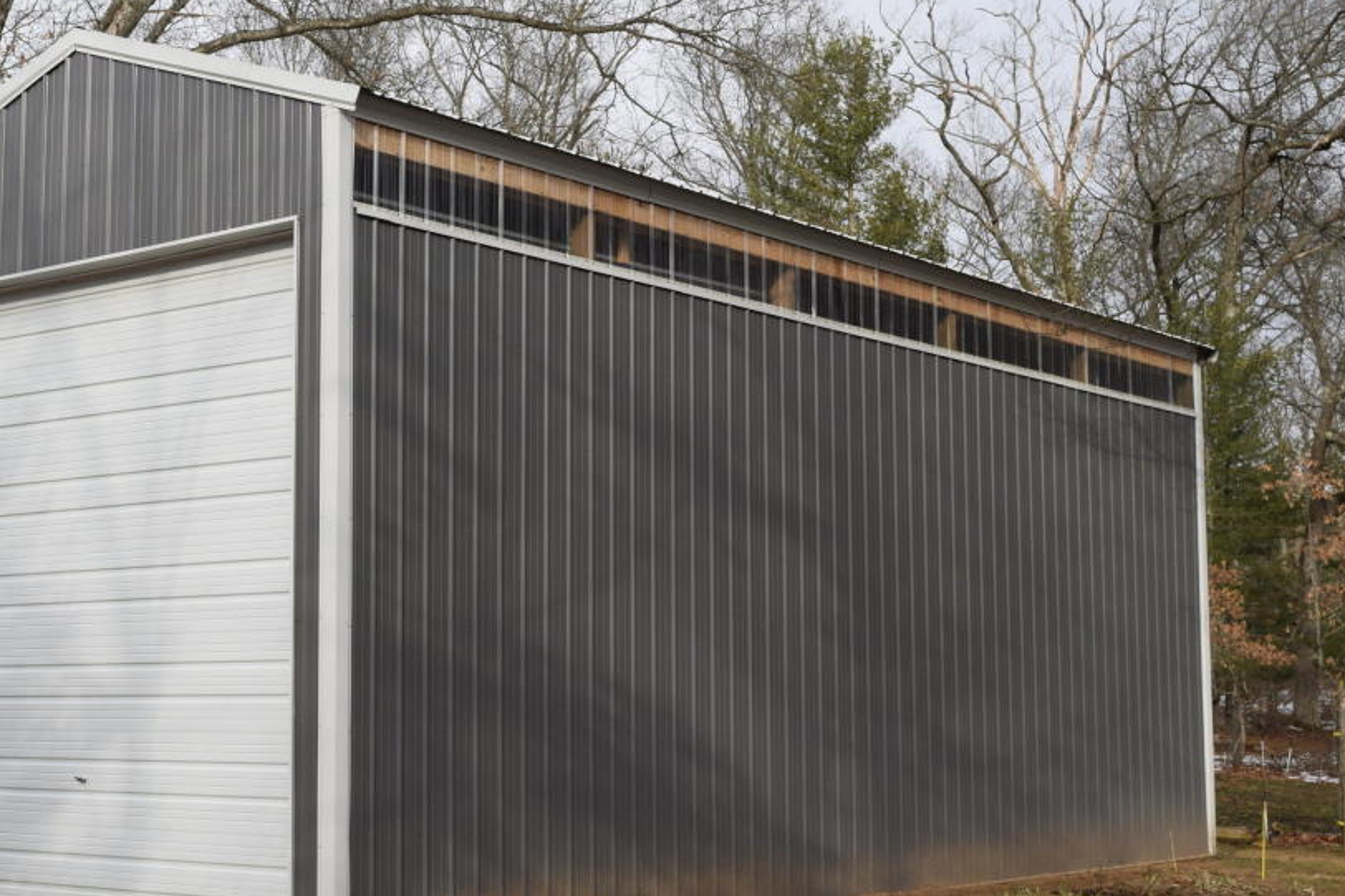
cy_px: 474
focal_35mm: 62
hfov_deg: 32.4
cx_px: 530
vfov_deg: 22.0
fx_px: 2305
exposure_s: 1/250
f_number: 8
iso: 400
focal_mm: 29
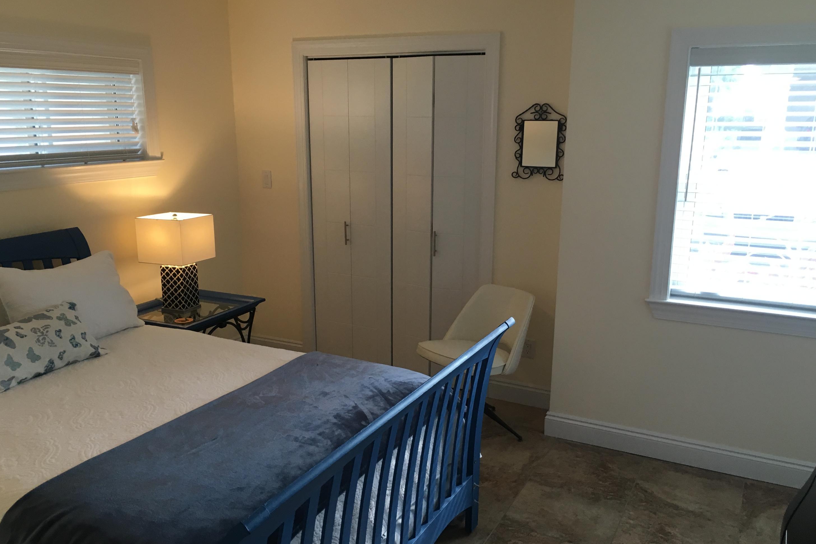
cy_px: 288
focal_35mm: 31
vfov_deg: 42.3
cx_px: 406
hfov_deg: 60.3
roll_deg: +0.2
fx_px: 703
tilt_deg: -13.8
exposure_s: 1/30
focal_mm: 4.15
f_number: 2.2
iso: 32
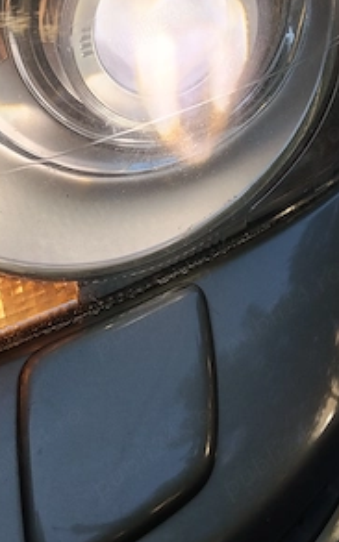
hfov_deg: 30.1
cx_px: 87
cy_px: 200
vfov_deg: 46.7
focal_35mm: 42
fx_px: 621
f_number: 1.8
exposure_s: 1/310
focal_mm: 4.22
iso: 50
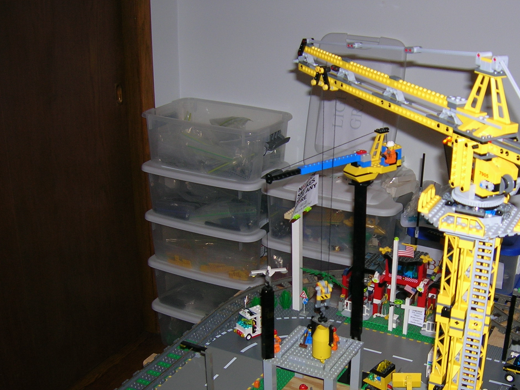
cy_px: 262
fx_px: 706
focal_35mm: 47
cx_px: 355
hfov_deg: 39.9
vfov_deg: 30.6
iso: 50
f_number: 2.9
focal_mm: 5.7
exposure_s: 1/60.1
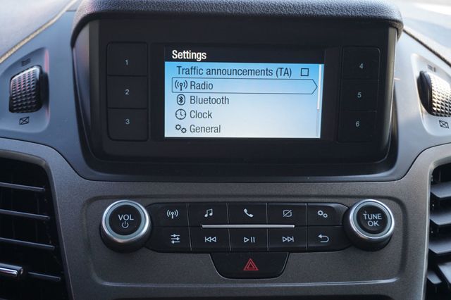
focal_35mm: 51
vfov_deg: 26.5
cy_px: 150
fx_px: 639
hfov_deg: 38.9
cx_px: 226
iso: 250
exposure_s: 1/60
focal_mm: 34
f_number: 5
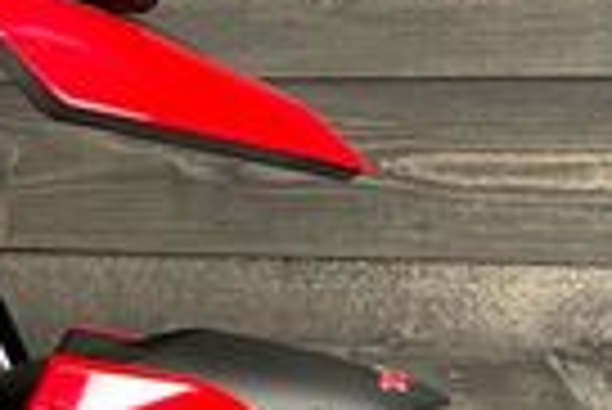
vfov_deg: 10.8
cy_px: 293
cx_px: -630
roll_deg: -0.1
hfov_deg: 13.6
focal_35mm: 127
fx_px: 2161
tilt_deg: -4.4
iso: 320
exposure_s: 1/33
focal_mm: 4.2
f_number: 1.6
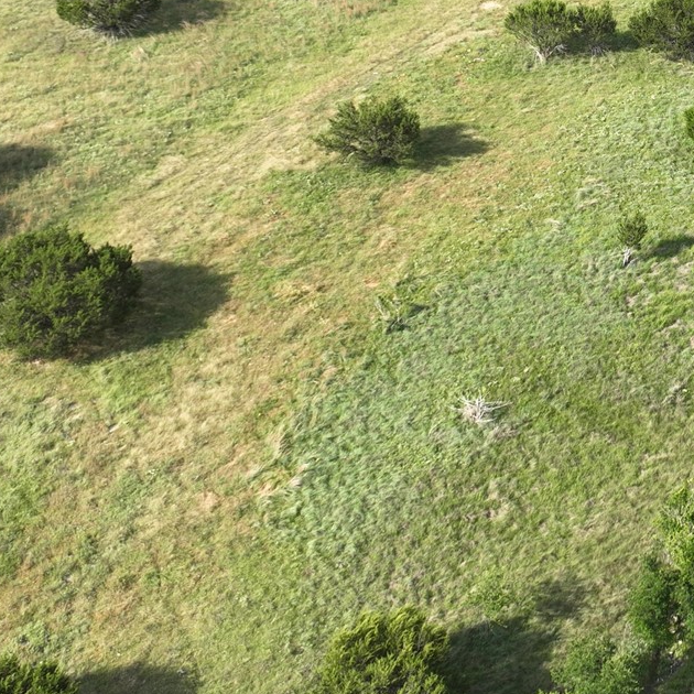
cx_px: 691
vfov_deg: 24.3
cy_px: 63
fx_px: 1565
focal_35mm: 69
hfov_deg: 23.9
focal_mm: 12.29
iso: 100
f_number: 2.8
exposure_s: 1/800
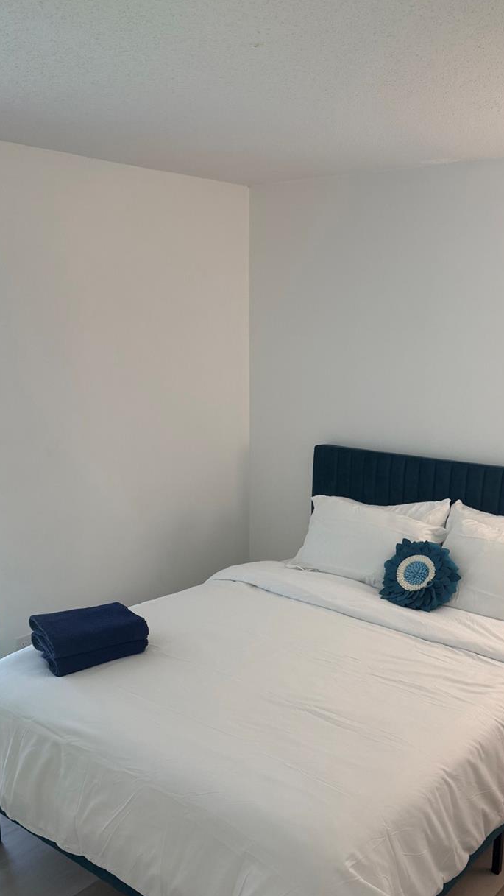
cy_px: 522
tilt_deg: -16.7
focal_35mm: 33
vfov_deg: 59.2
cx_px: 290
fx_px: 784
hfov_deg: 35.6
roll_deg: -1.4
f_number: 1.78
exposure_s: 1/62
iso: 160
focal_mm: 6.76
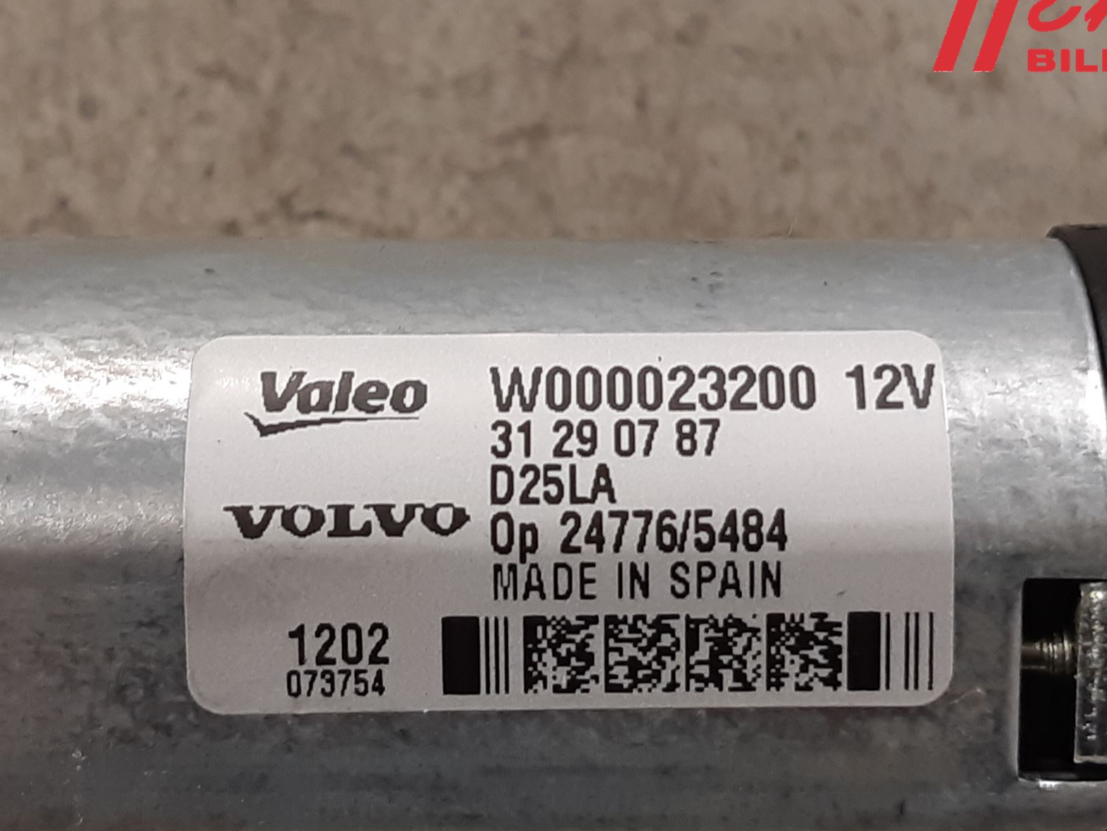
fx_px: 1087
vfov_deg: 41.6
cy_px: 495
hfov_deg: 53.7
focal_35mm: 34
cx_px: 643
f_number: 1.7
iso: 80
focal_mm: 3.93
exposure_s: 1/50
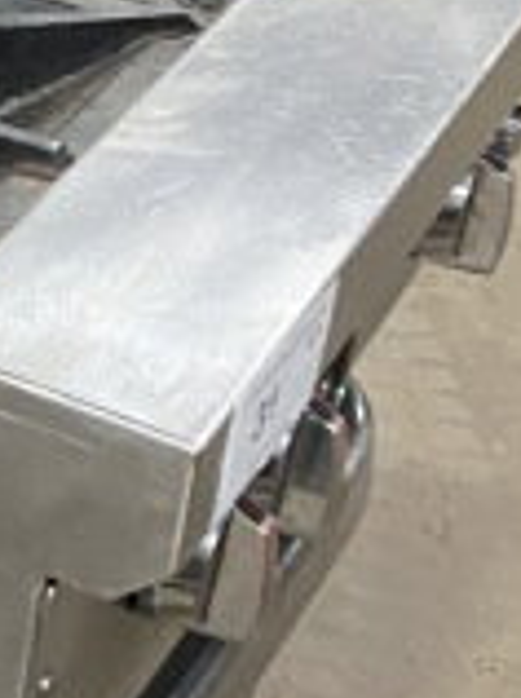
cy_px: 33
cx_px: -689
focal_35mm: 134
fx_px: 2696
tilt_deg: -25.8
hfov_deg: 9.8
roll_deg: -0.8
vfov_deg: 14.5
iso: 400
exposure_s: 1/60
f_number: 1.8
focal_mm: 4.25
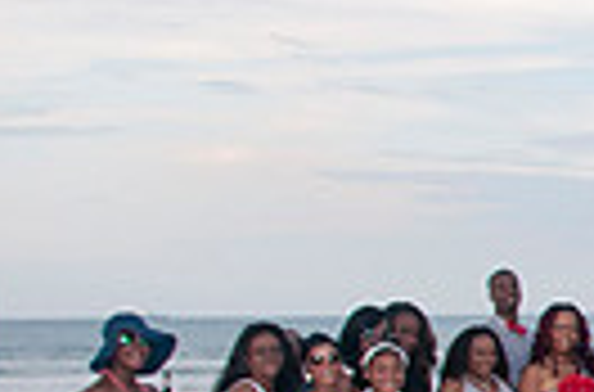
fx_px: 1957
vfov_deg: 11.3
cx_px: 1287
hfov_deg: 13.8
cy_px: 421
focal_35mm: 119
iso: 400
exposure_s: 1/250
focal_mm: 18
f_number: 5.6
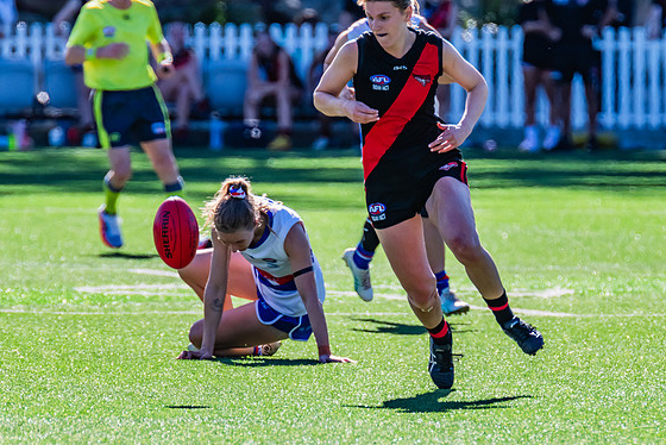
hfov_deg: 2.5
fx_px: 15436
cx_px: 394
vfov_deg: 1.7
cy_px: 183
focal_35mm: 834
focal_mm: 600
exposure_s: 1/1250
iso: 800
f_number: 9
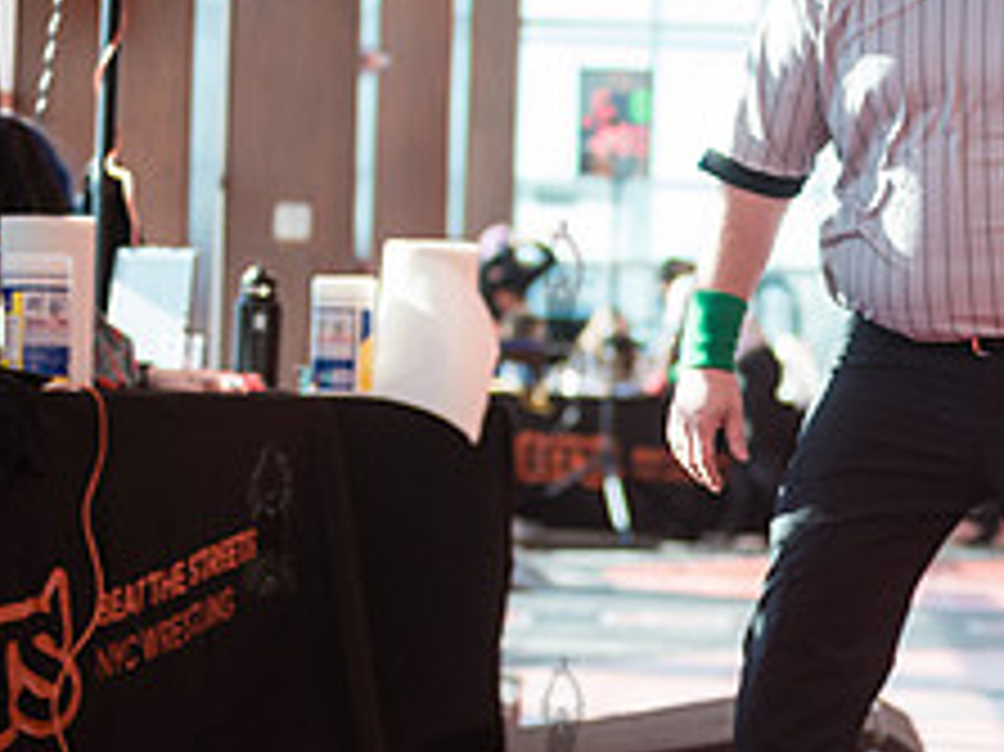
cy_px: 516
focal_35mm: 200
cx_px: 1139
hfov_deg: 9.8
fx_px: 5798
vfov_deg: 7.4
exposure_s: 1/400
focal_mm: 80
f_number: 4
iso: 400
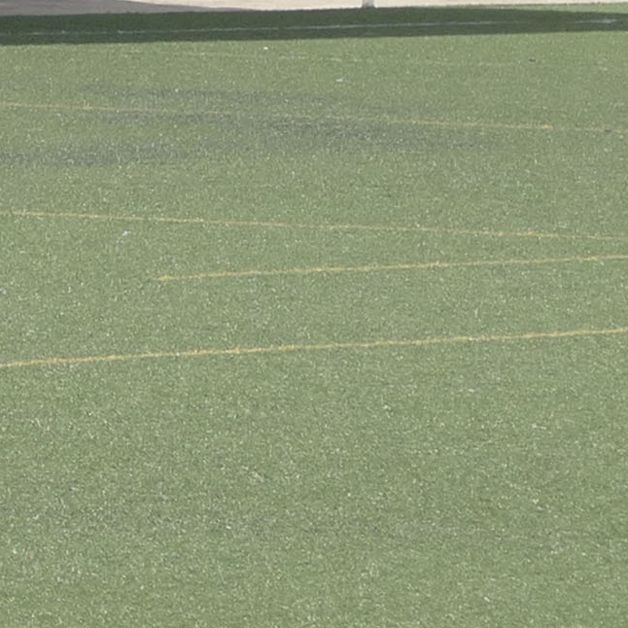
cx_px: -724
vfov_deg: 2.4
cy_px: -65
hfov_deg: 2.4
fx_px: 15066
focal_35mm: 734
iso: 125
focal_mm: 37.13
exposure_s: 1/800
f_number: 3.8
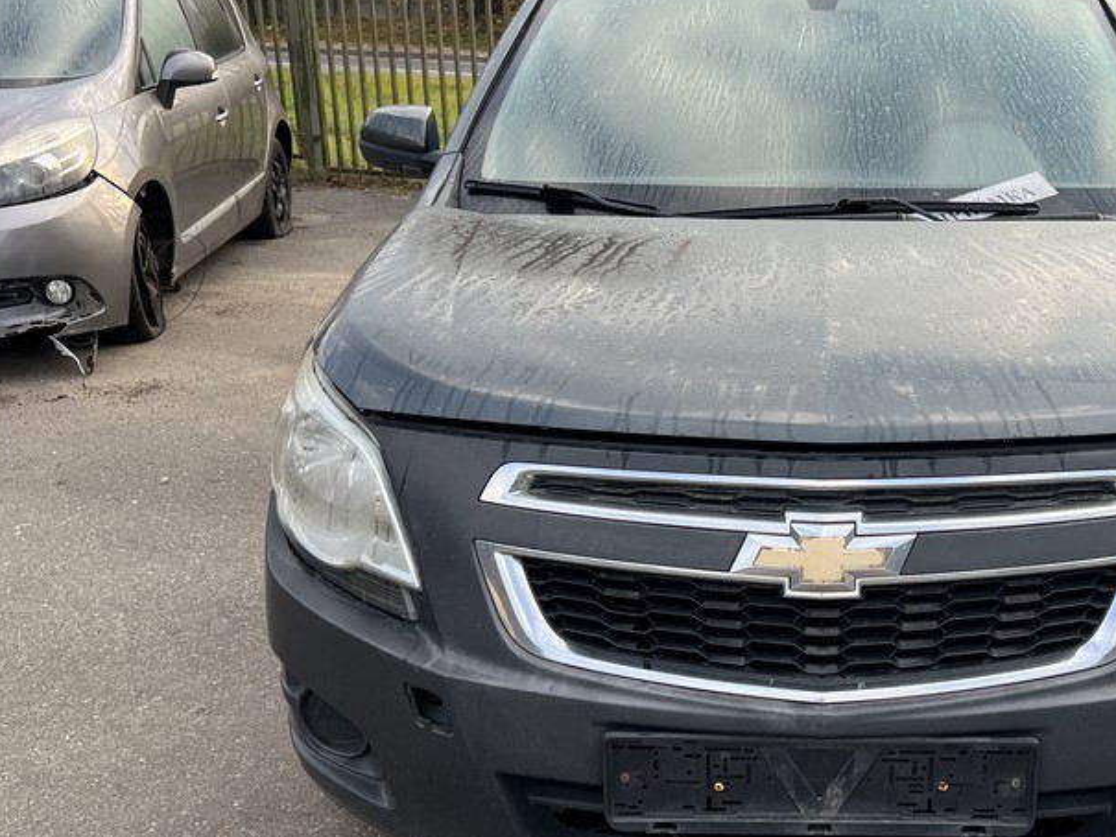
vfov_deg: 32.9
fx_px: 1419
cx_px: 778
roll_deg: +0.1
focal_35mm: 44
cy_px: 466
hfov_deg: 42.1
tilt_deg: -20.1
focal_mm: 5.7
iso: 50
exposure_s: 1/614
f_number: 1.5
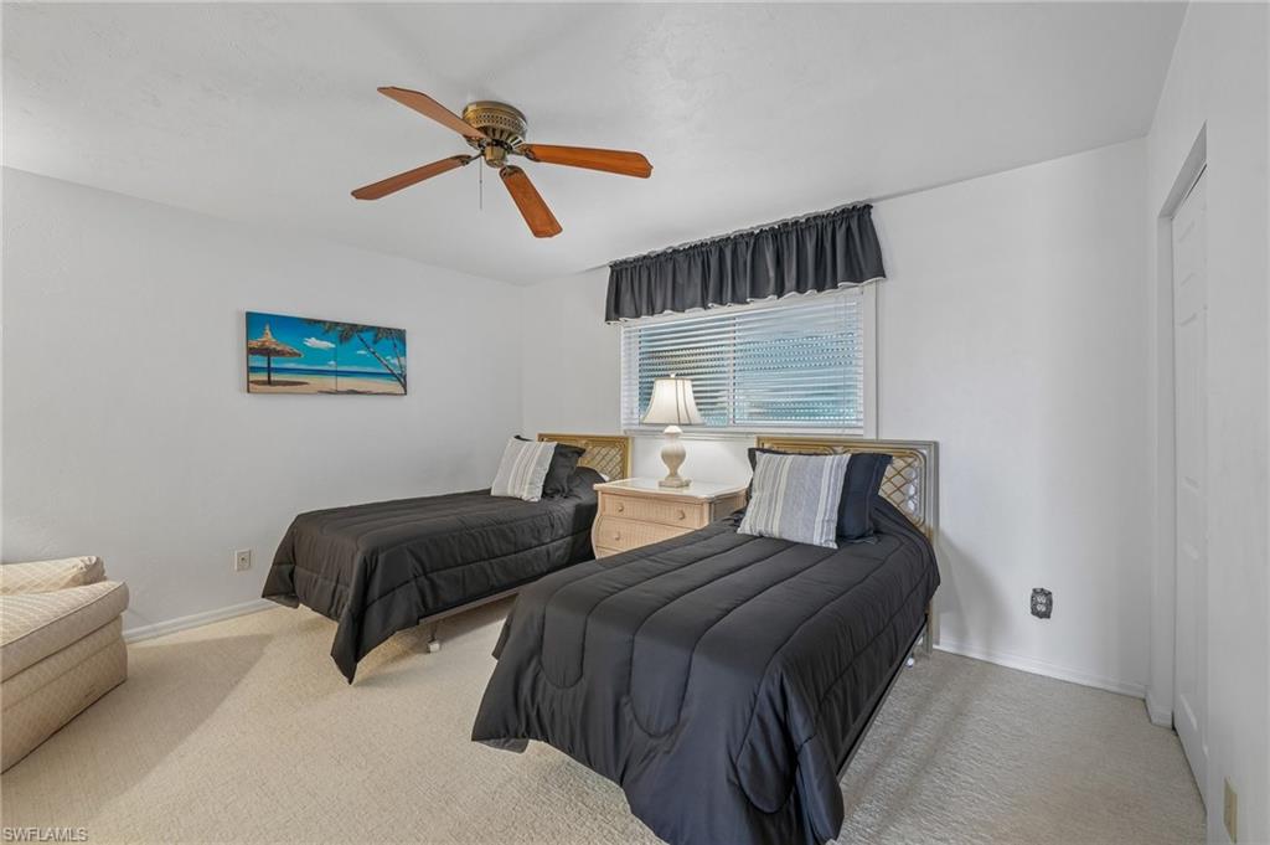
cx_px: 635
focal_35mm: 14
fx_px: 493
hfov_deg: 104.3
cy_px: 422
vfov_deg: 81.1
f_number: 8
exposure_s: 1/5
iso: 400
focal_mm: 14
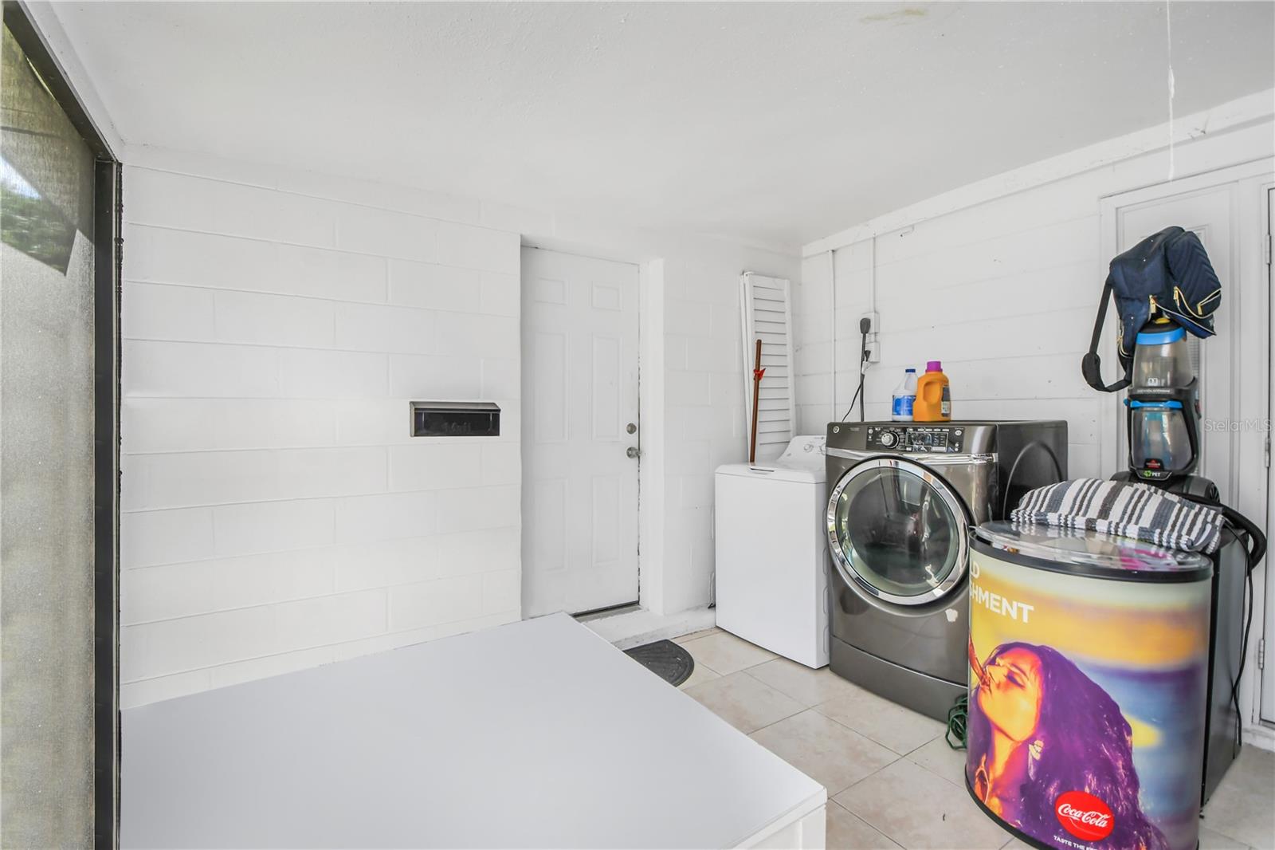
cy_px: 425
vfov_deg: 77.3
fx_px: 531
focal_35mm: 15
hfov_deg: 100.4
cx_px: 638
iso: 100
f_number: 7.1
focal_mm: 10
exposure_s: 1/25
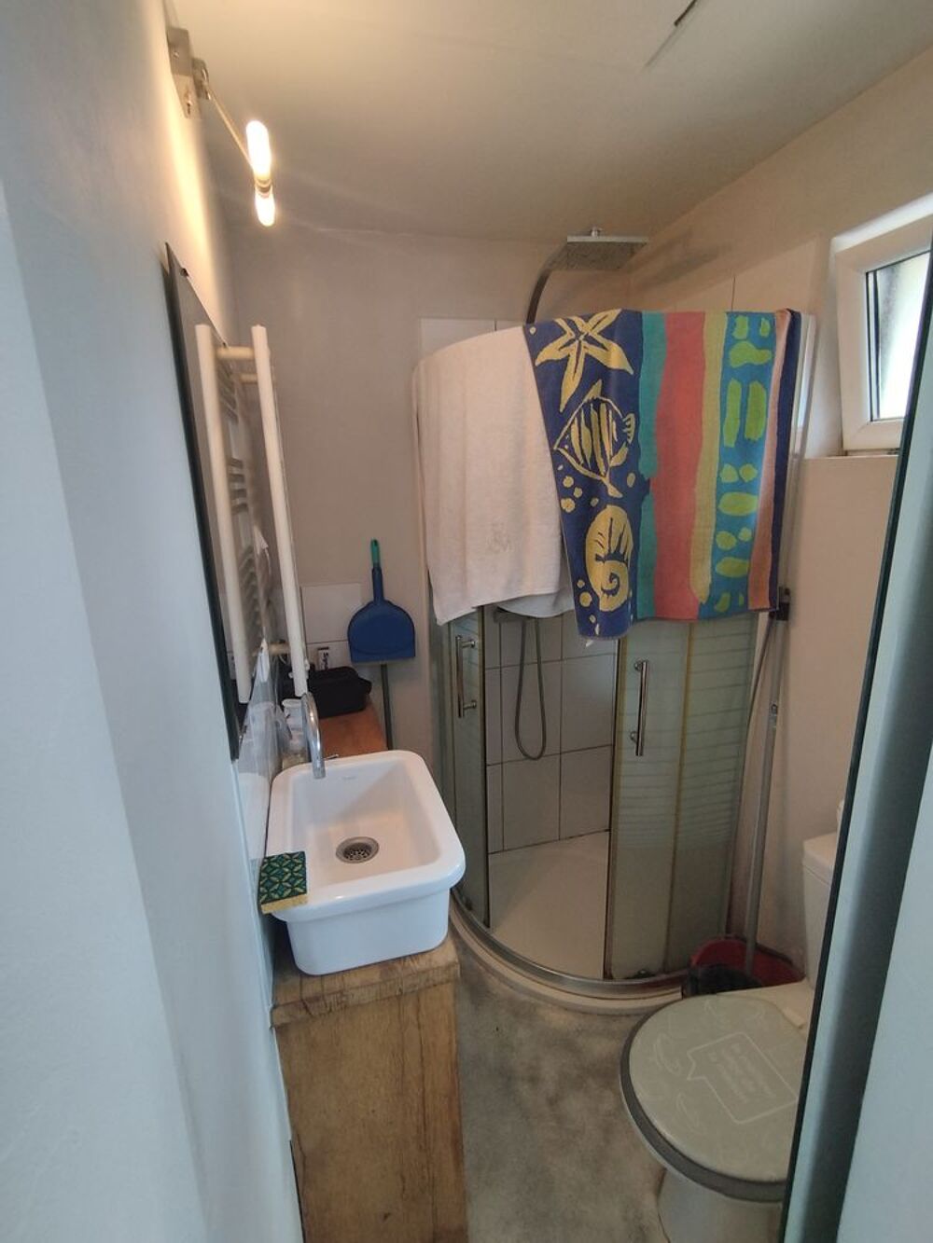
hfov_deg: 78.1
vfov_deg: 94.5
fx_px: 575
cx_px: 466
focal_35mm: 16
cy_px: 622
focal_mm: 1.65
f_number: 2.2
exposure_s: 1/25
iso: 80
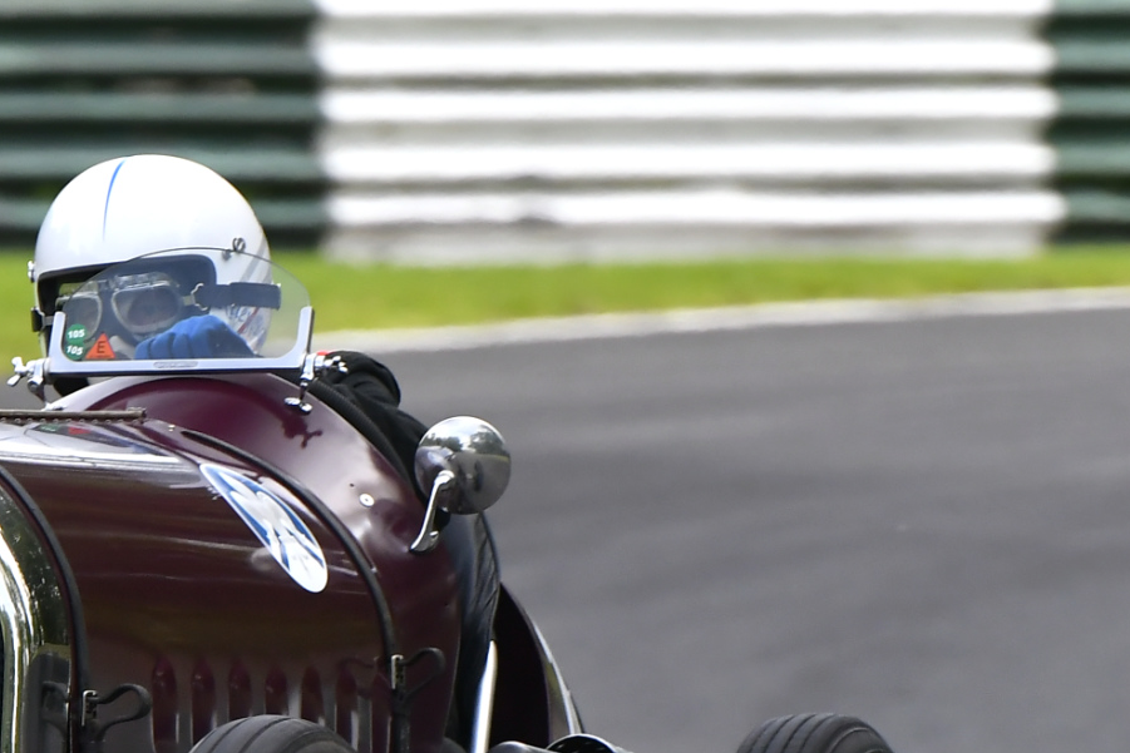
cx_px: -38
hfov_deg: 2.6
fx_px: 25082
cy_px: 828
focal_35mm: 799
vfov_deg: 1.7
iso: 900
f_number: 5.6
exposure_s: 1/640
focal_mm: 240
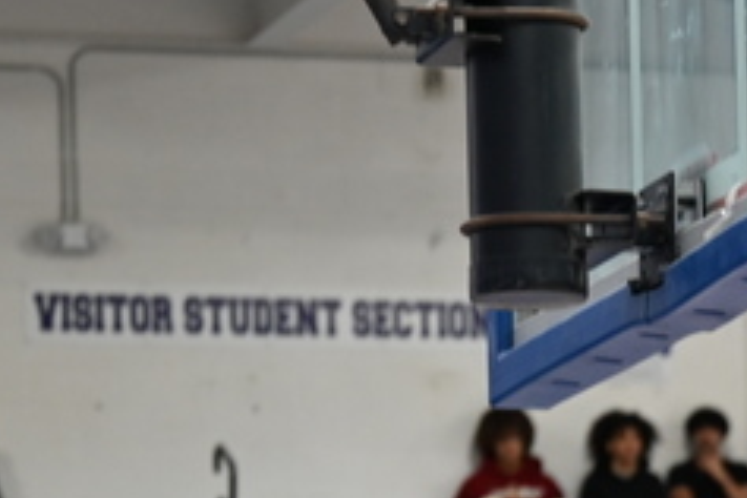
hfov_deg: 6.7
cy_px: 909
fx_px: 6266
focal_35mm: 302
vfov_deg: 4.5
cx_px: 1223
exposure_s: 1/125
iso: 640
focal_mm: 70
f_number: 2.8
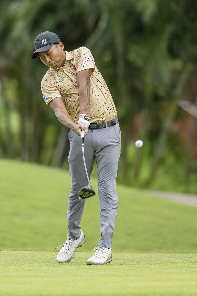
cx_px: 98
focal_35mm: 400
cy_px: 148
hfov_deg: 3.4
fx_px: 3283
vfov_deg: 5.2
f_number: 3.2
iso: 7200
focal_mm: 400
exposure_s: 1/6400
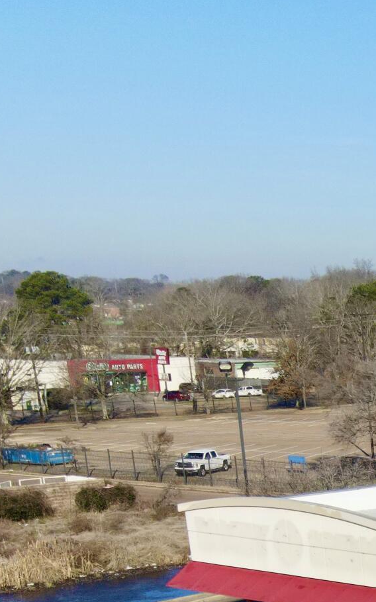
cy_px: 742
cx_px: 826
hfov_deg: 12.9
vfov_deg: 22.5
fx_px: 1377
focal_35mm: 84
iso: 100
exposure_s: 1/725
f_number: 2.8
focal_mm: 4.5
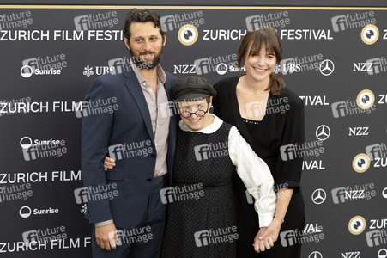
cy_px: 129
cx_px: 194
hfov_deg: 20.8
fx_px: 1052
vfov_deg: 14.0
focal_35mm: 98
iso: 400
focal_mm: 95
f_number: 4.5
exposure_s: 1/200
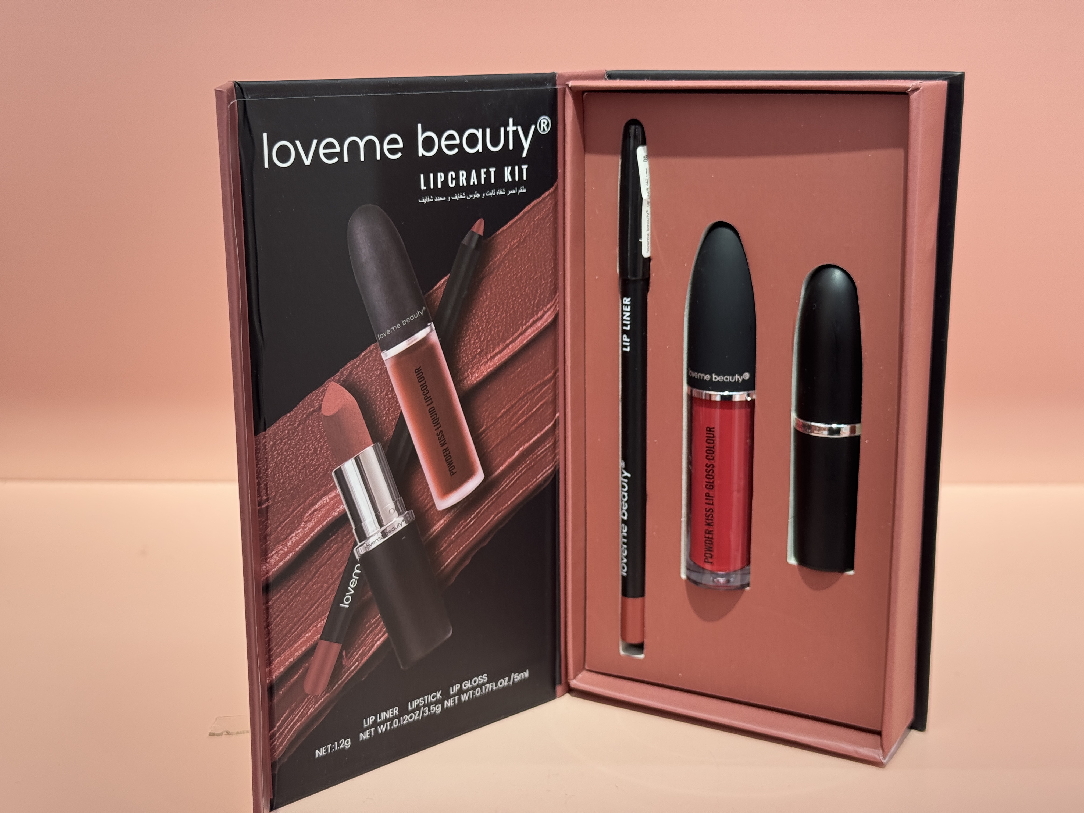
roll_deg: -0.1
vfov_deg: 30.3
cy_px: 406
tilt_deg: -13.6
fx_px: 1503
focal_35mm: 48
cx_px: 542
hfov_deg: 39.7
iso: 50
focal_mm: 6.76
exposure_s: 1/121
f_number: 1.78
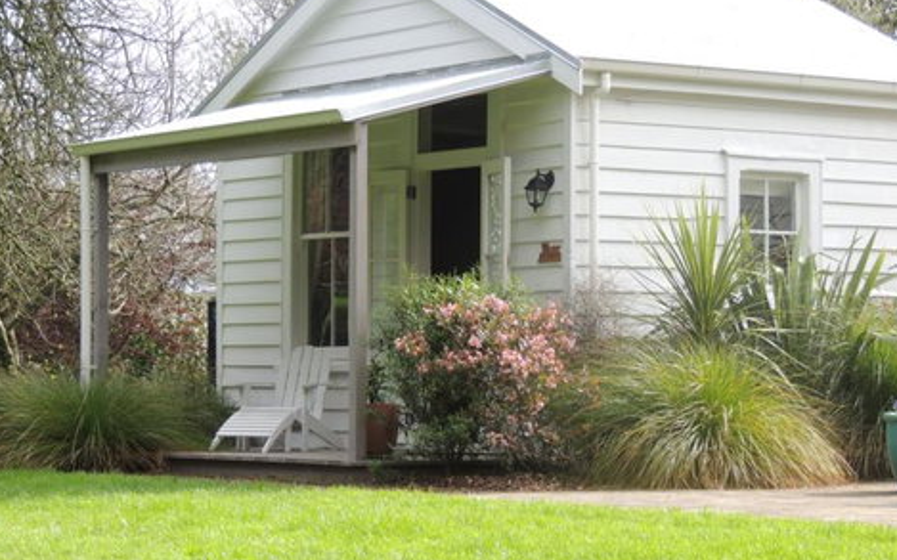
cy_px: 315
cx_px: 448
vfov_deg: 11.5
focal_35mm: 114
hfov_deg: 18.3
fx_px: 2787
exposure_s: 1/200
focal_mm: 18.7
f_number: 4.2
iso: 100
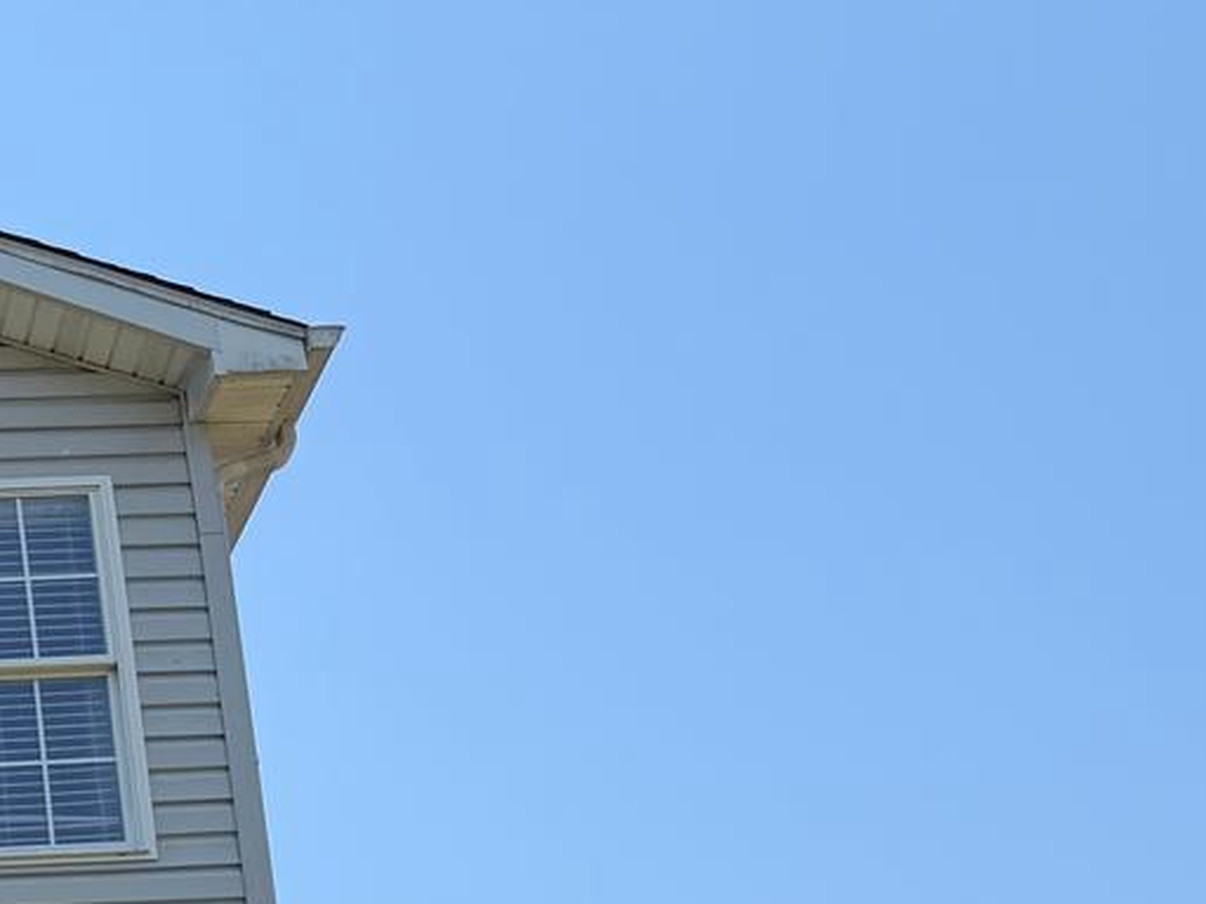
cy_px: 1613
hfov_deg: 17.3
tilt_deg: +17.4
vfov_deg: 13.8
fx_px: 3345
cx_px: -869
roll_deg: +1.7
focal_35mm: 96
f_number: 1.78
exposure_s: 1/3759
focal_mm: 6.76
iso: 80
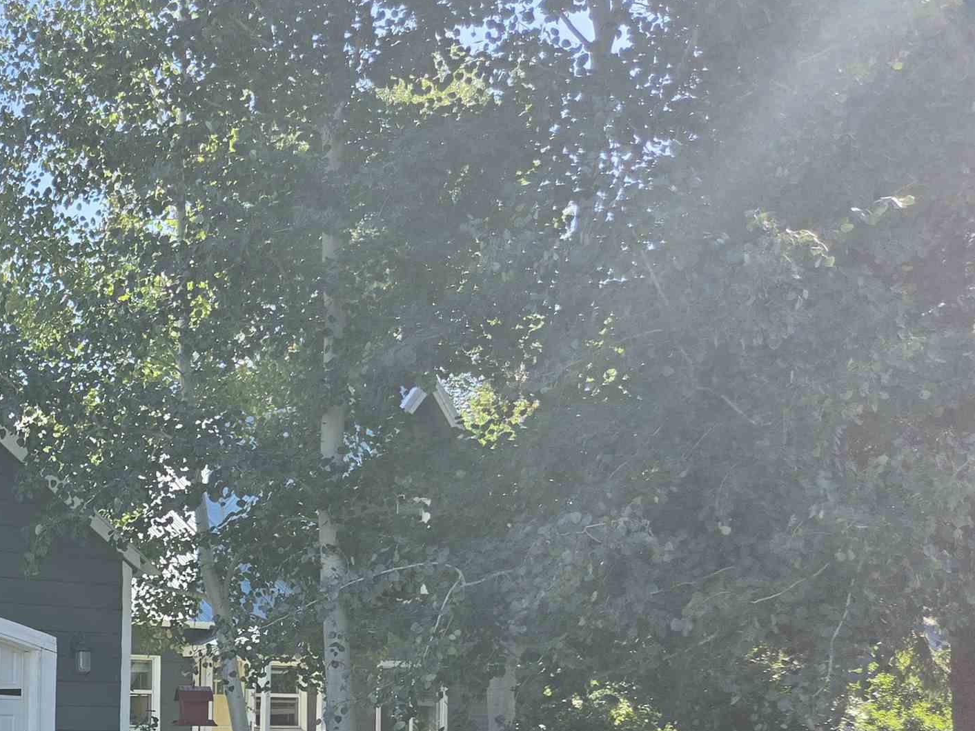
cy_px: 736
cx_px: -70
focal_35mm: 50
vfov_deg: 27.4
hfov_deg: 33.7
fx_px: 1408
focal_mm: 5.4
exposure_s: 1/2077
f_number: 1.8
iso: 80
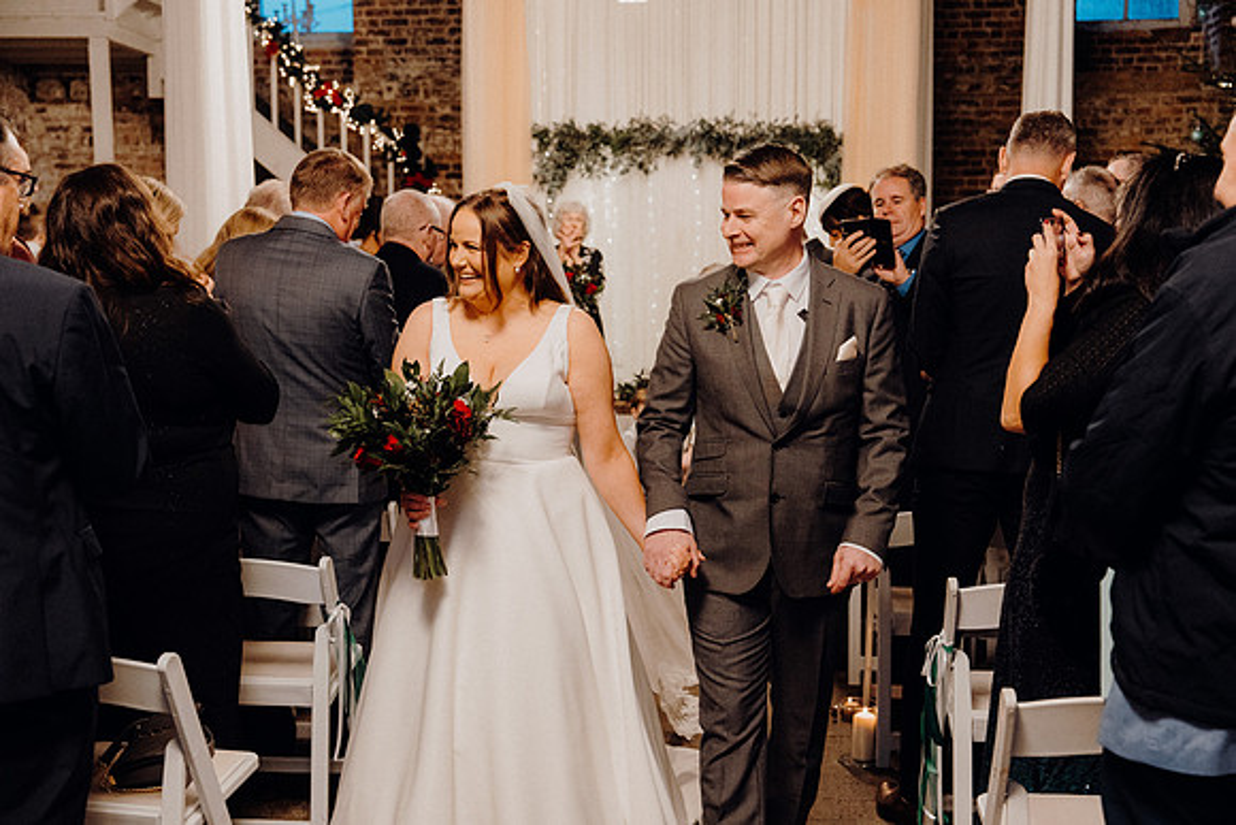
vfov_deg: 31.2
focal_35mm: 43
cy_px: 412
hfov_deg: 45.4
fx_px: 1477
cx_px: 618
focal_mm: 43
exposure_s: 1/160
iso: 4000
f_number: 3.5
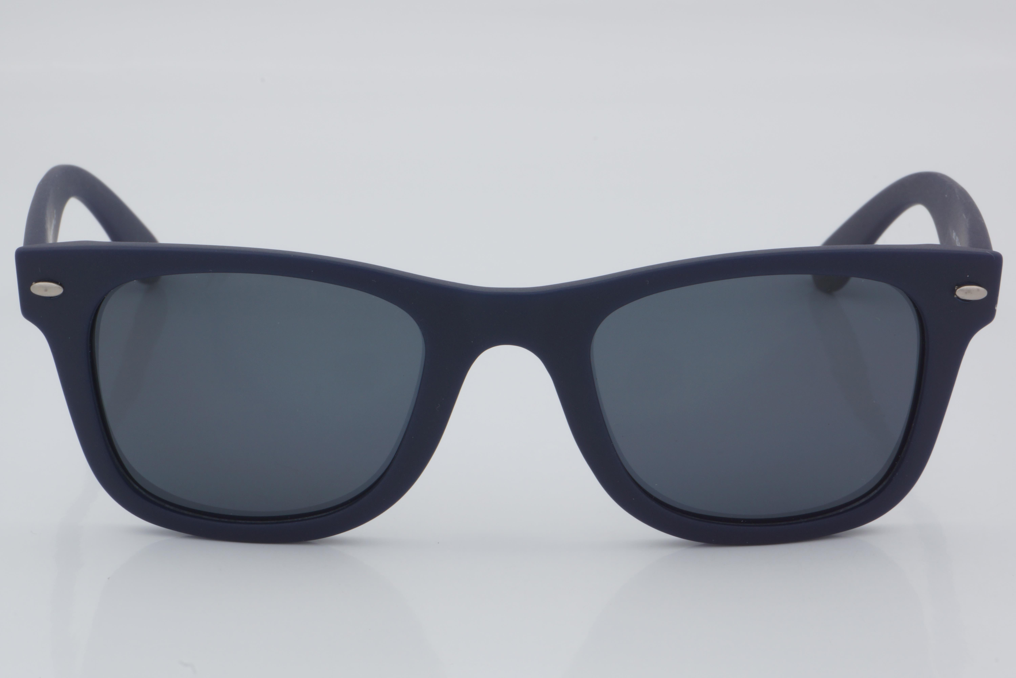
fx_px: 2328
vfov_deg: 16.6
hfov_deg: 24.6
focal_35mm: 82
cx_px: 508
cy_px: 339
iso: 100
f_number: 32
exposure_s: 1/4
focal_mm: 55
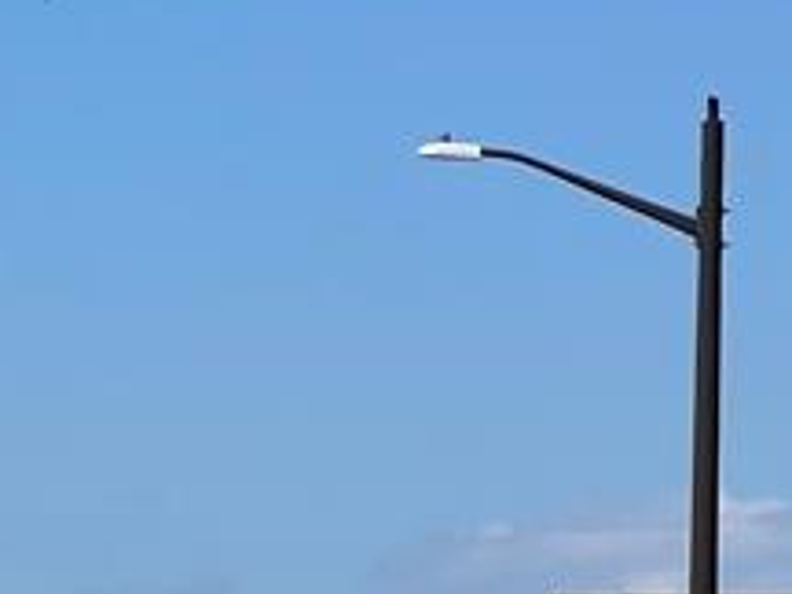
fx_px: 8351
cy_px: 1305
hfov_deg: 5.4
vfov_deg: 4.0
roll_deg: -0.2
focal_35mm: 365
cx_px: -455
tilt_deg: -1.2
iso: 32
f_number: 2.8
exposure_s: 1/1130
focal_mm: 9
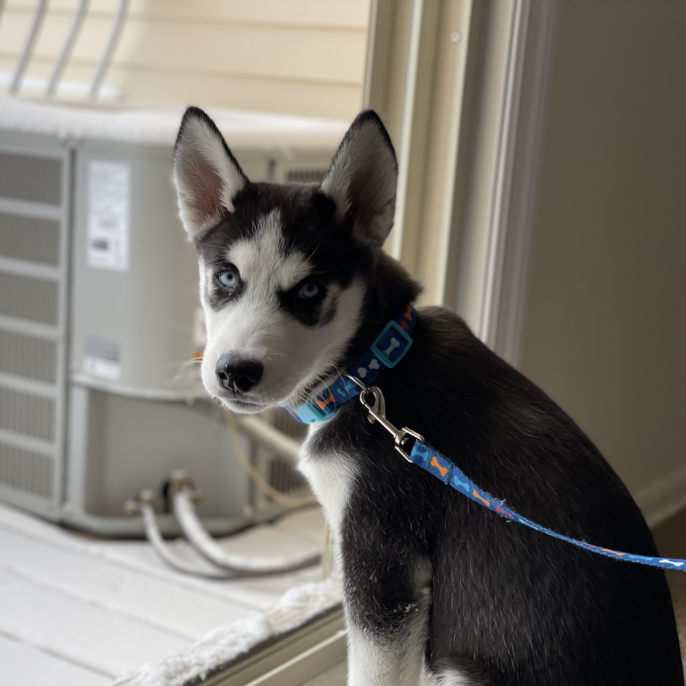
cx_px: 291
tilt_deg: -11.2
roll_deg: -5.3
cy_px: 344
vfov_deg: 27.7
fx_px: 1390
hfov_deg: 27.7
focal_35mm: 62
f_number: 2
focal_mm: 6
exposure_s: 1/122
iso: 32
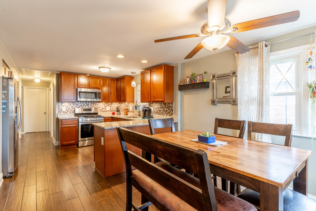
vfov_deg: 70.4
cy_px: 106
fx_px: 149
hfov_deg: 93.3
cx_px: 158
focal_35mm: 17
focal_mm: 17
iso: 160
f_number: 8
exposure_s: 1/13
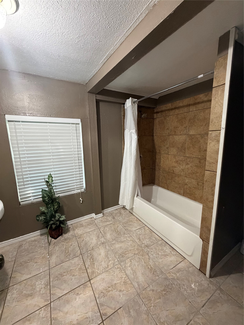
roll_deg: +0.6
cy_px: 162
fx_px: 132
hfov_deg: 85.7
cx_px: 122
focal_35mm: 14
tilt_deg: -11.1
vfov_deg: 102.1
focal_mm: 2.22
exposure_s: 1/60
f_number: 2.2
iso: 640
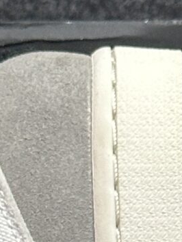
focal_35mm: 347
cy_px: 599
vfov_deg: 5.5
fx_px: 2430
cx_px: 239
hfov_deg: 4.3
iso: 200
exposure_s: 1/50
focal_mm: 6.86
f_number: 1.78
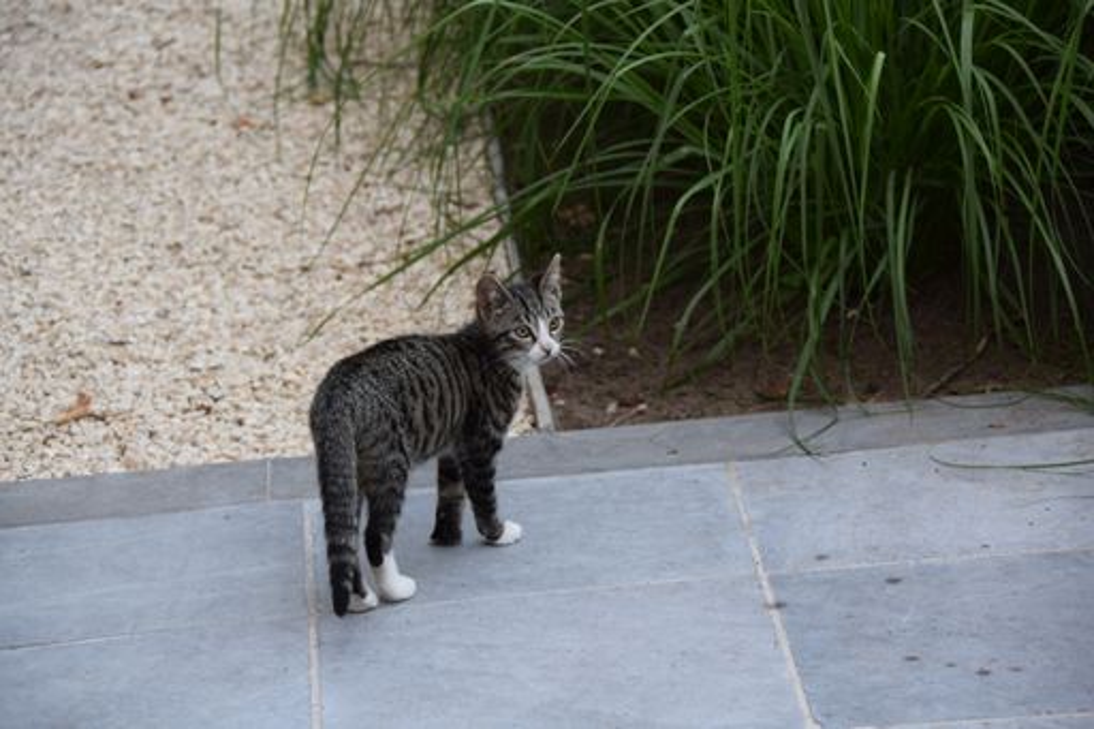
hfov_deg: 11.4
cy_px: 364
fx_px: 5468
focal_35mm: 180
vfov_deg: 7.6
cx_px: 547
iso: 800
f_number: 5.6
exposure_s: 1/160
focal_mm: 120
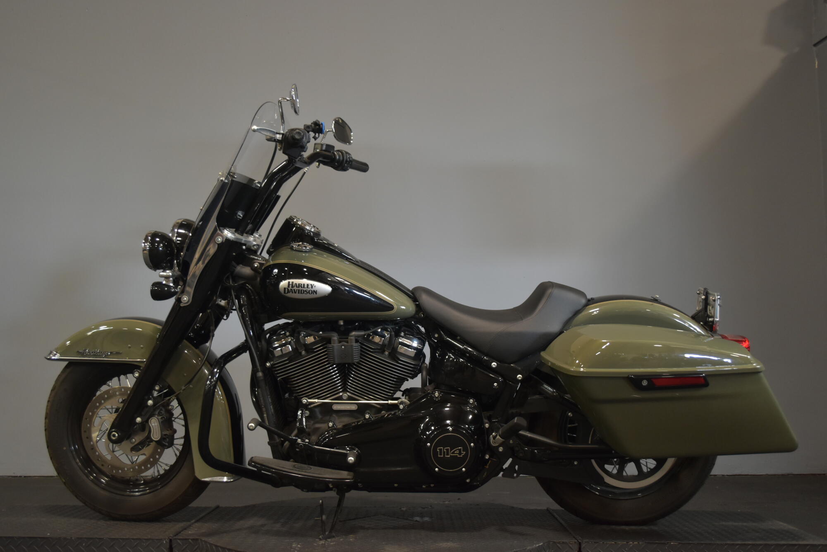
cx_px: 414
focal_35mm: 36
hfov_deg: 53.1
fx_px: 827
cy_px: 276
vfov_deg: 36.9
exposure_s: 1/30
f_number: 4
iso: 900
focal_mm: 24
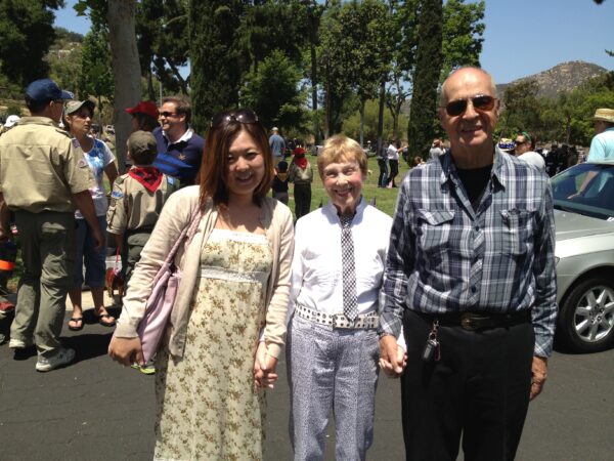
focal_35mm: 35
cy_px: 230
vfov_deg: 40.7
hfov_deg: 52.6
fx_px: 621
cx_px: 307
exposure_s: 1/1534
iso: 50
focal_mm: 4.28
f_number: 2.4
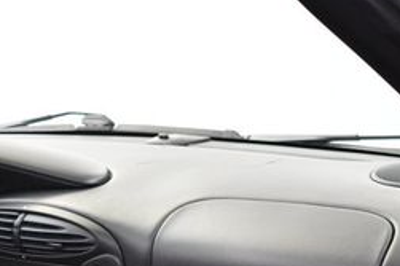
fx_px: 1133
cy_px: 298
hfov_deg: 19.9
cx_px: 100
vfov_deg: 13.1
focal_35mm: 102
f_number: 4
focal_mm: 27
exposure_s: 1/100
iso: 3200
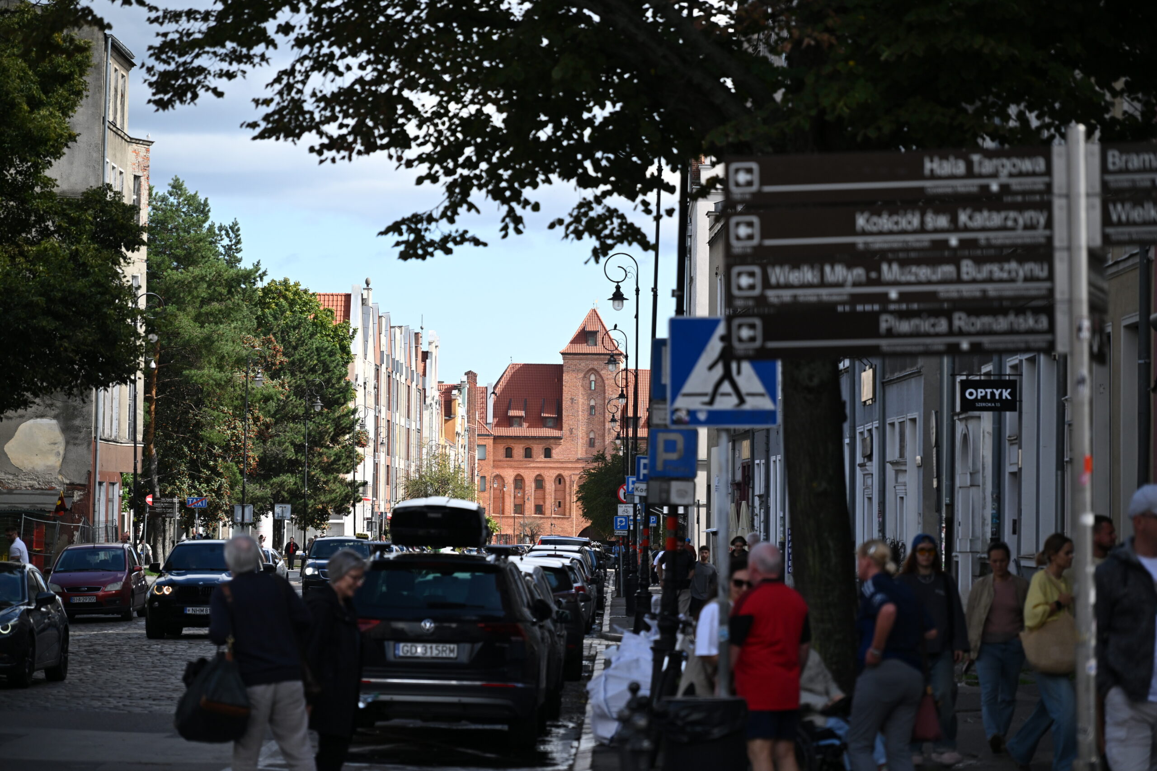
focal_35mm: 120
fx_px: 3857
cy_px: 386
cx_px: 578
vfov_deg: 11.4
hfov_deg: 17.1
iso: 400
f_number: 4
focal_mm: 120
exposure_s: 1/2000
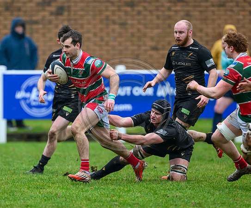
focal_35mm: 584
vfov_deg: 2.7
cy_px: 110
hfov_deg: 3.3
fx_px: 4403
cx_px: 104
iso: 3200
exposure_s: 1/2000
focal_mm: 400
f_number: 3.5
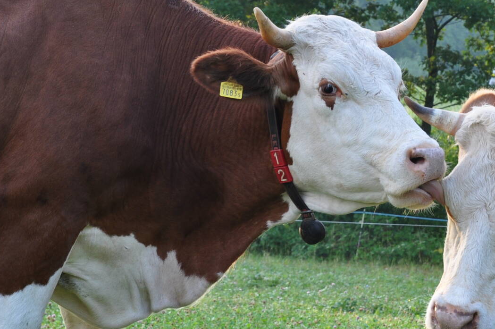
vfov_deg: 8.4
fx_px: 2253
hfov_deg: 12.4
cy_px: 162
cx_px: 472
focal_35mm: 164
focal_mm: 56
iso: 250
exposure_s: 1/60
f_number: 8
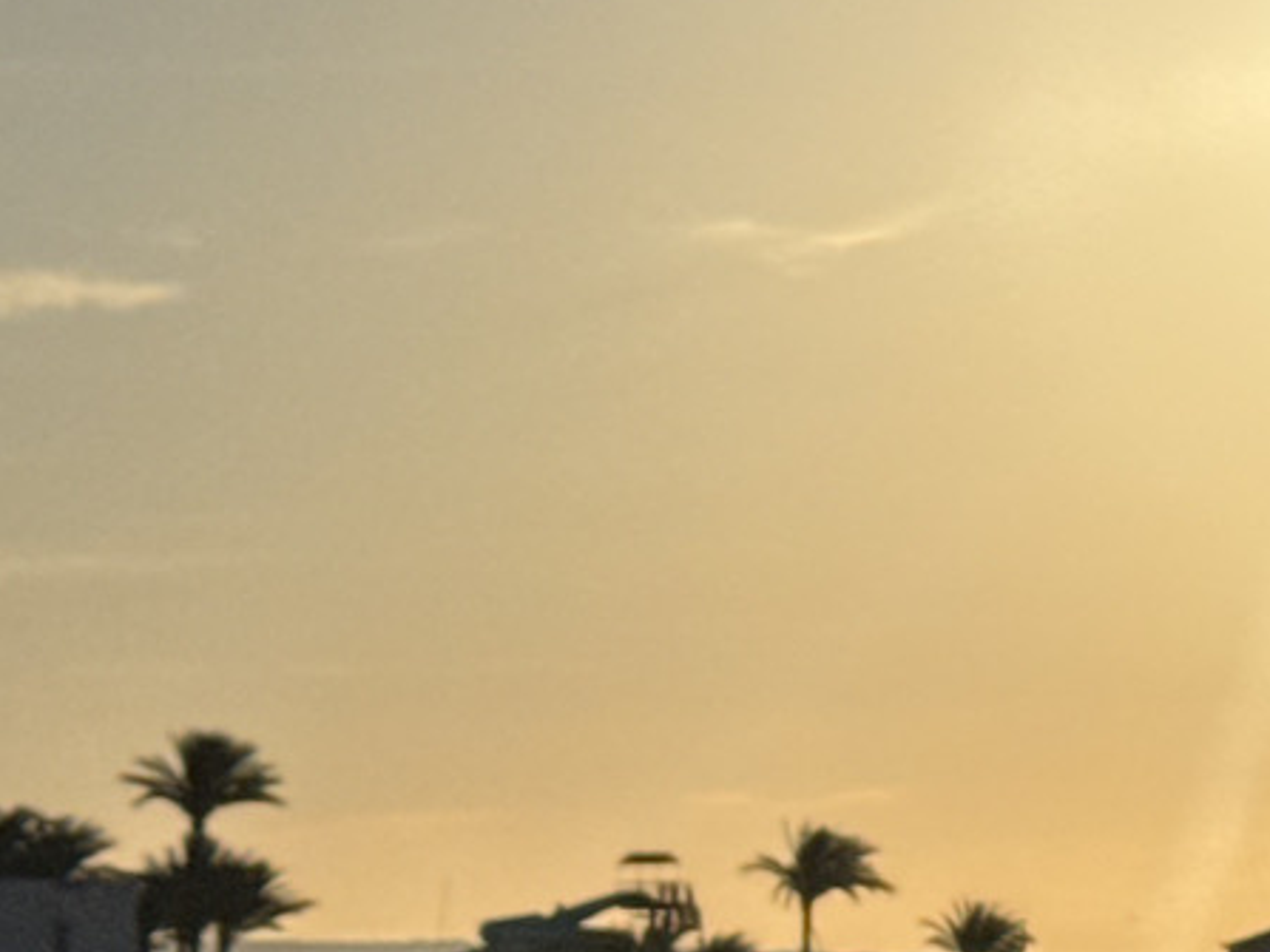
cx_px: 2270
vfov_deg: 6.9
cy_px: 361
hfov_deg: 8.8
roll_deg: +0.2
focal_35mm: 215
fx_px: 7886
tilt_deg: +5.5
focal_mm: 6.76
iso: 64
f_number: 1.78
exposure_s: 1/28571
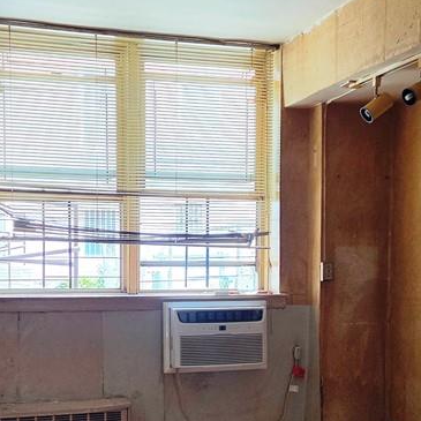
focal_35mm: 57
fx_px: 784
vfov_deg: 29.8
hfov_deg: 30.0
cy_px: 284
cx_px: 182
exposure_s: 1/120
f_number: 1.8
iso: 400
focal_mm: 5.4
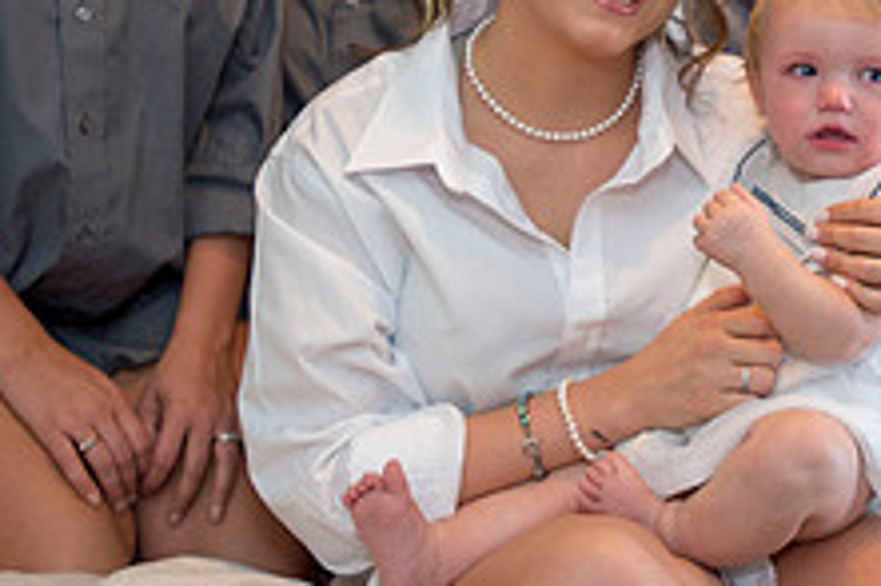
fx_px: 2054
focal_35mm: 84
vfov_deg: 16.1
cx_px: 562
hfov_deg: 24.1
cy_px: 80
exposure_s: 1/100
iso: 1250
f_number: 2.8
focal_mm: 32
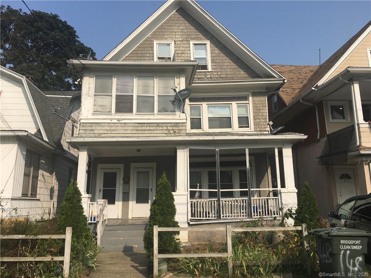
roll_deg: -0.4
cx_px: 186
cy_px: 139
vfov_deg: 48.2
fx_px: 311
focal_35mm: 29
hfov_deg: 61.7
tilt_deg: +14.4
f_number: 2.2
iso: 25
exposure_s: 1/2331
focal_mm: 4.15
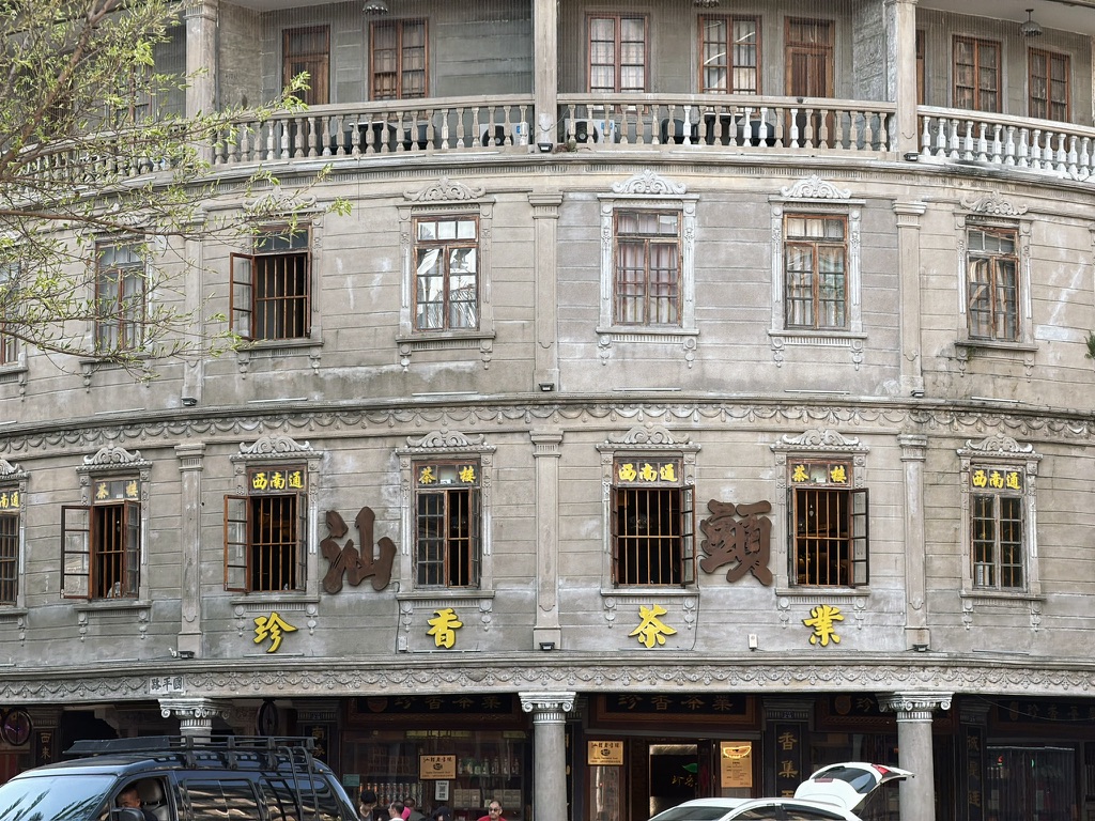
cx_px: 548
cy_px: 410
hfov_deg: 19.6
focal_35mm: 100
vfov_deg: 14.8
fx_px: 3163
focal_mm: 16.89
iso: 50
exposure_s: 1/182
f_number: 2.8
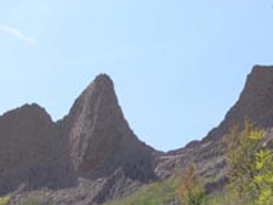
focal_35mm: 151
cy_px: 149
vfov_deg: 9.8
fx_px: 1190
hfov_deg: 13.1
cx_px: 116
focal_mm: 15.3
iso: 100
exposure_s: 1/100
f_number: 10.4
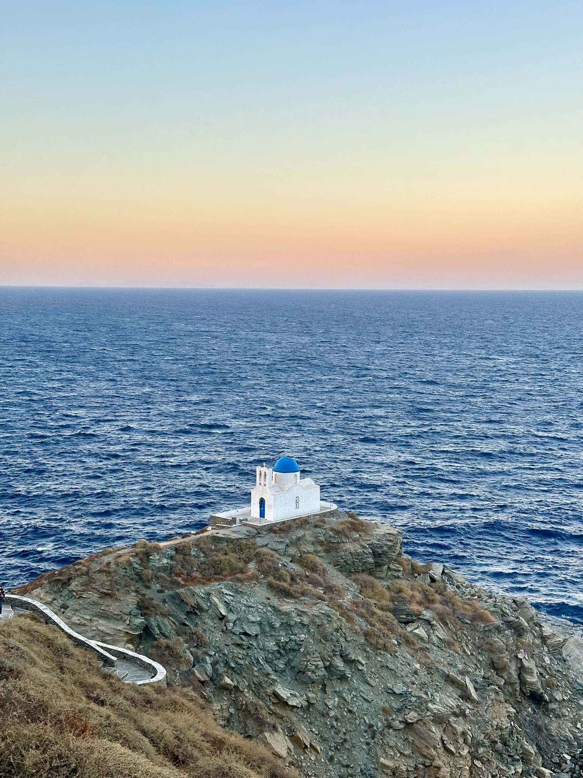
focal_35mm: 48
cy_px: 389
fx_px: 1078
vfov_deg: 39.7
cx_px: 292
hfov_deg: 30.3
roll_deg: -1.3
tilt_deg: -4.8
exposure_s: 1/199
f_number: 1.78
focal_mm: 6.86
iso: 64
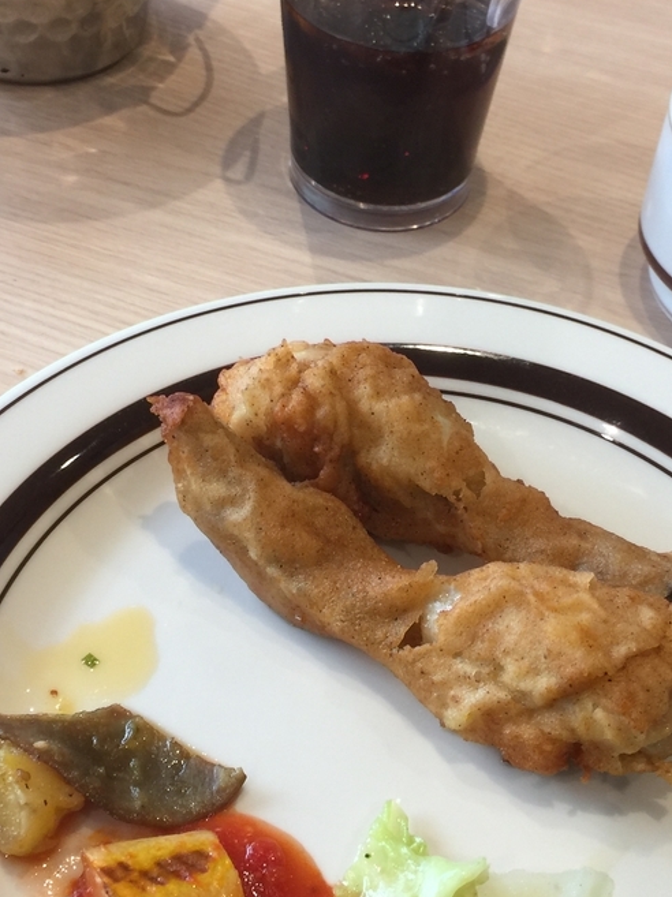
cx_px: 382
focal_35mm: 53
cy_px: 441
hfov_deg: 27.5
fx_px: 1373
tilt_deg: -46.9
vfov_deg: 36.2
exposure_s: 1/40
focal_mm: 4.15
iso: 32
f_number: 2.2
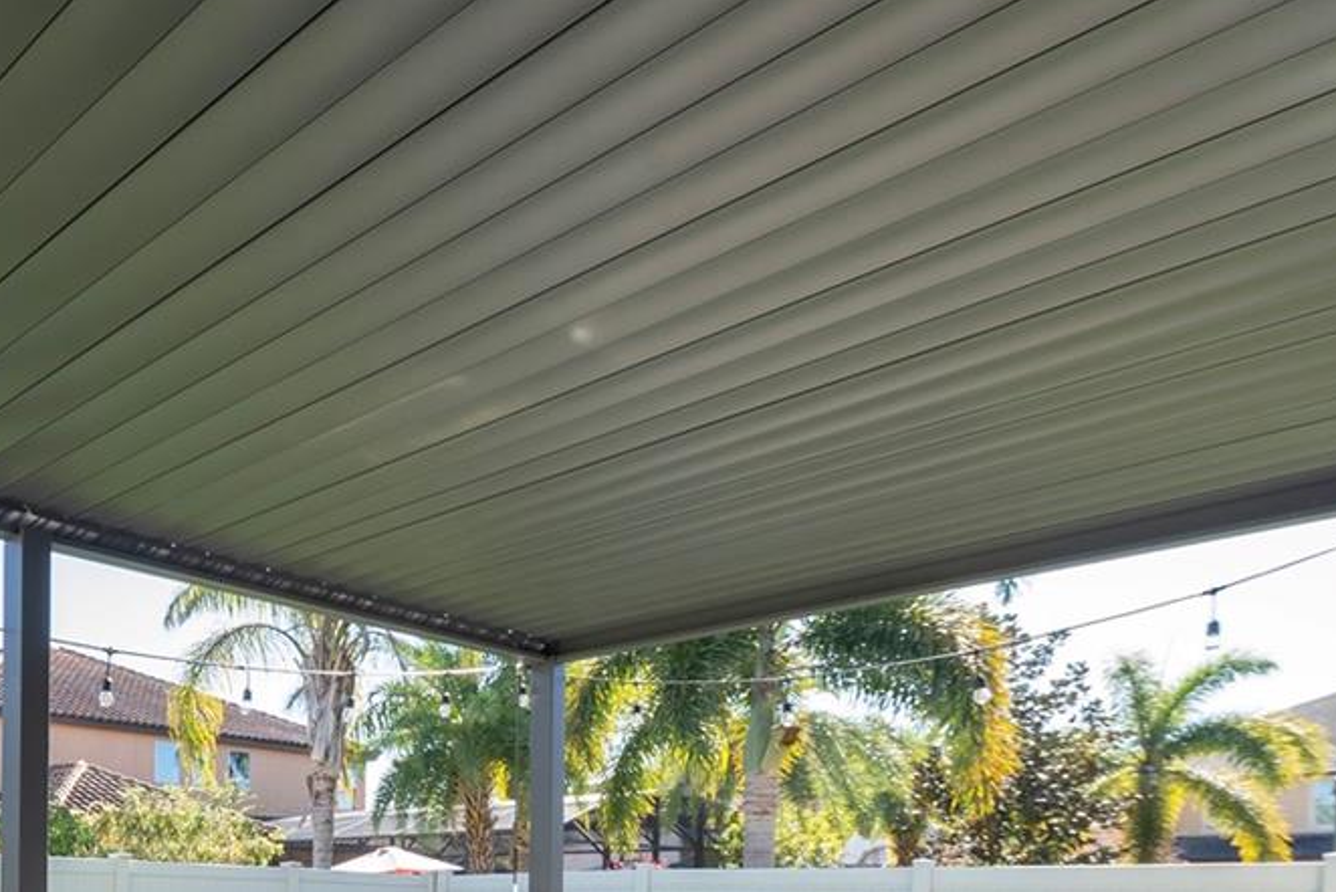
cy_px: 995
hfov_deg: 53.4
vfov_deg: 37.3
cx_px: 73
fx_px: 1077
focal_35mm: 29
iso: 160
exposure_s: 1/25
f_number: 11
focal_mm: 12
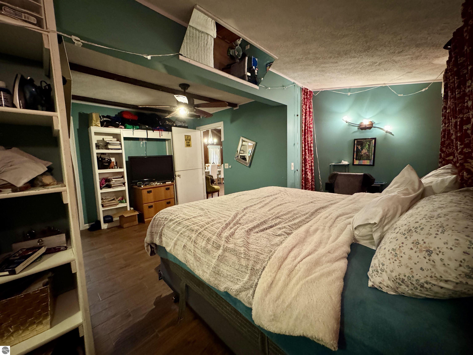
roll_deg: +2.1
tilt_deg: -6.7
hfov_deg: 102.1
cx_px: 236
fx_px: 191
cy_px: 178
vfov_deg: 85.7
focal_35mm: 14
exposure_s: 1/40
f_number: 2.2
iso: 1000
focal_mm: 2.22
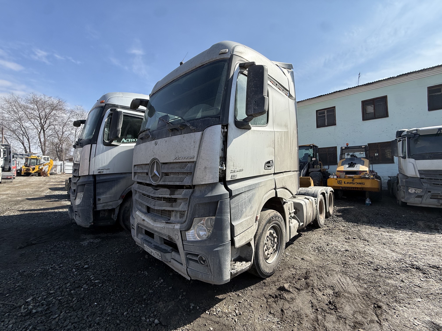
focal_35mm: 14
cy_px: 166
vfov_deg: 85.7
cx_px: 221
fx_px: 179
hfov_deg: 102.1
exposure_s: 1/1745
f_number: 2.2
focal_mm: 2.22
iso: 50
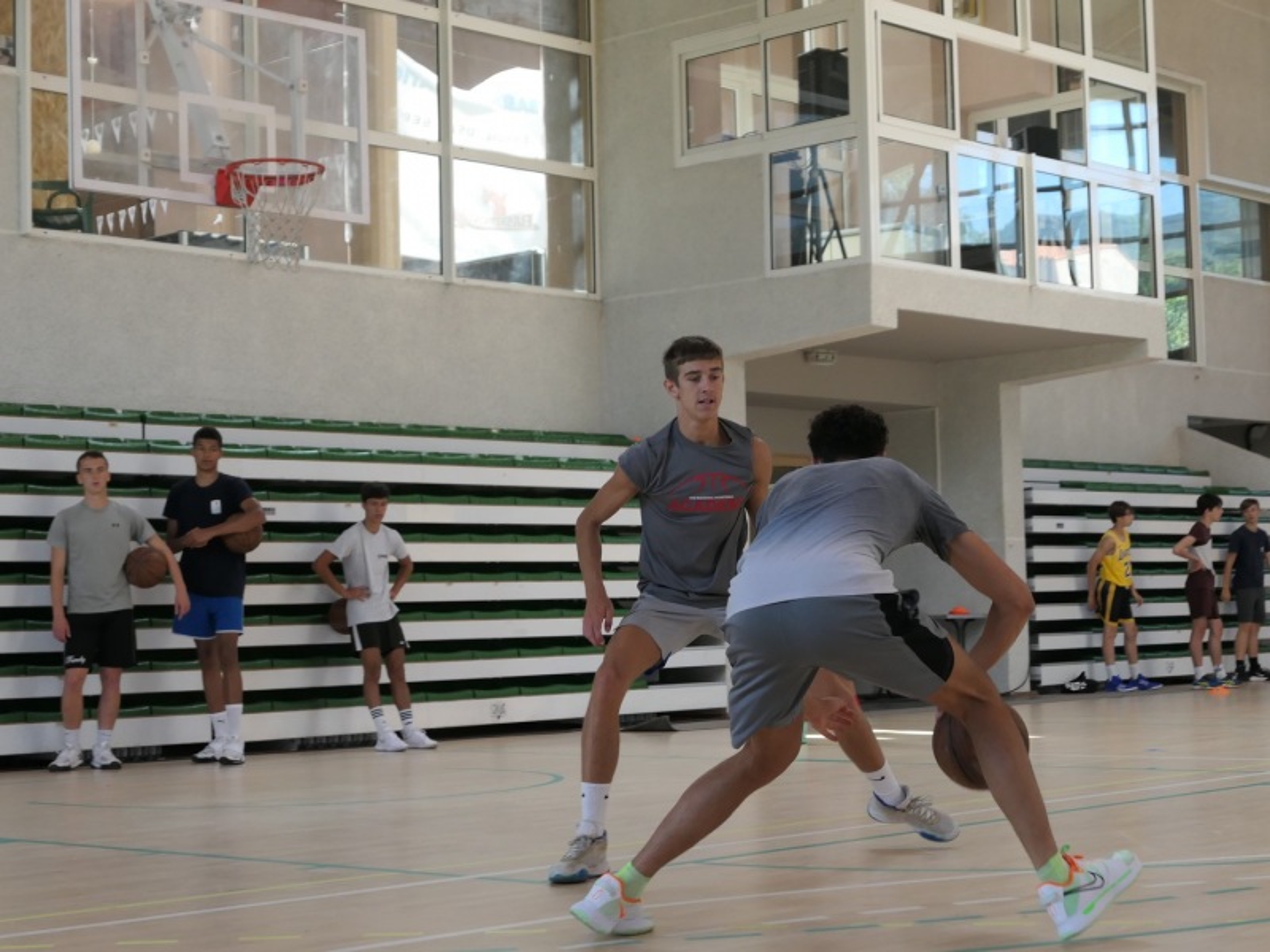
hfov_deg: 29.0
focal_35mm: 67
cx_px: 635
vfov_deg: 21.9
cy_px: 476
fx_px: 2458
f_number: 2.8
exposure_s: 1/500
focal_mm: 22.7
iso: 640
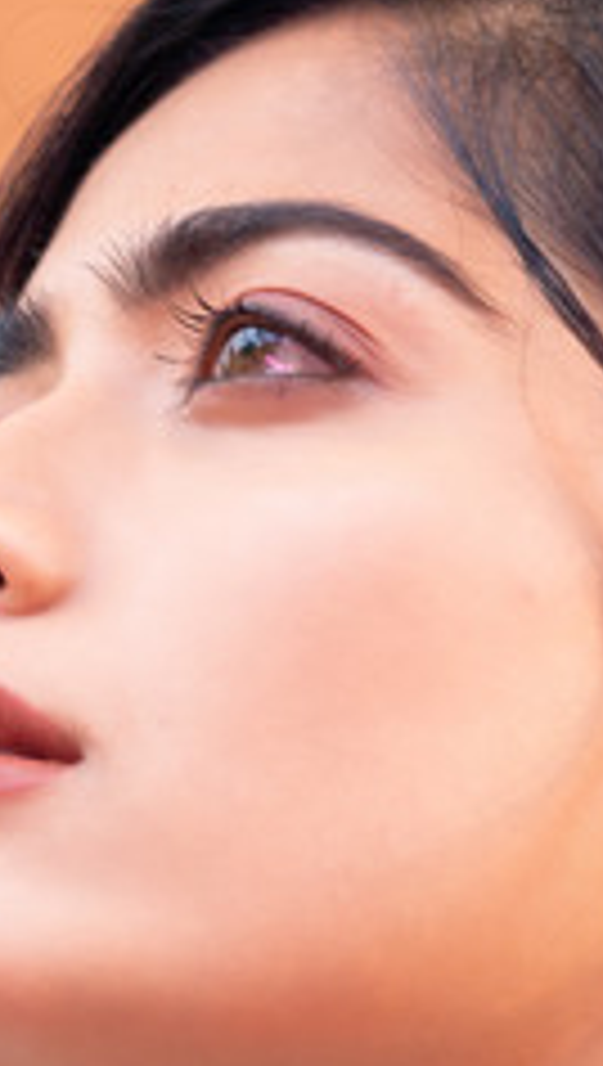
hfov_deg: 5.1
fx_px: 6795
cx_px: 74
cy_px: 1084
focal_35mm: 240
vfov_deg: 8.9
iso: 800
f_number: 6.7
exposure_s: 1/200
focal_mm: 85
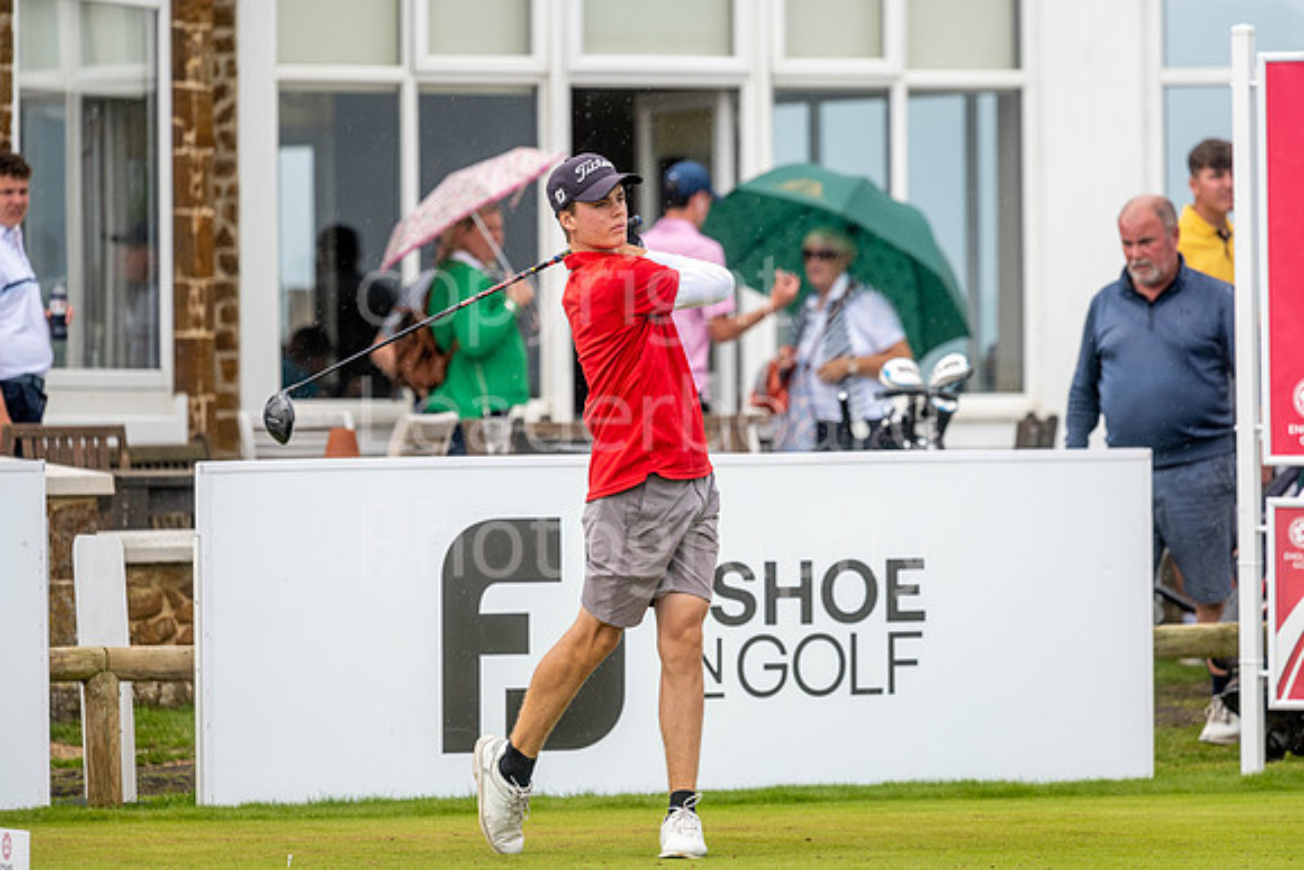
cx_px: 652
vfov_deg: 4.6
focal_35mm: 300
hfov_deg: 6.9
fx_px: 10869
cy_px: 435
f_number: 5
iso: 200
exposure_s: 1/800
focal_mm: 300
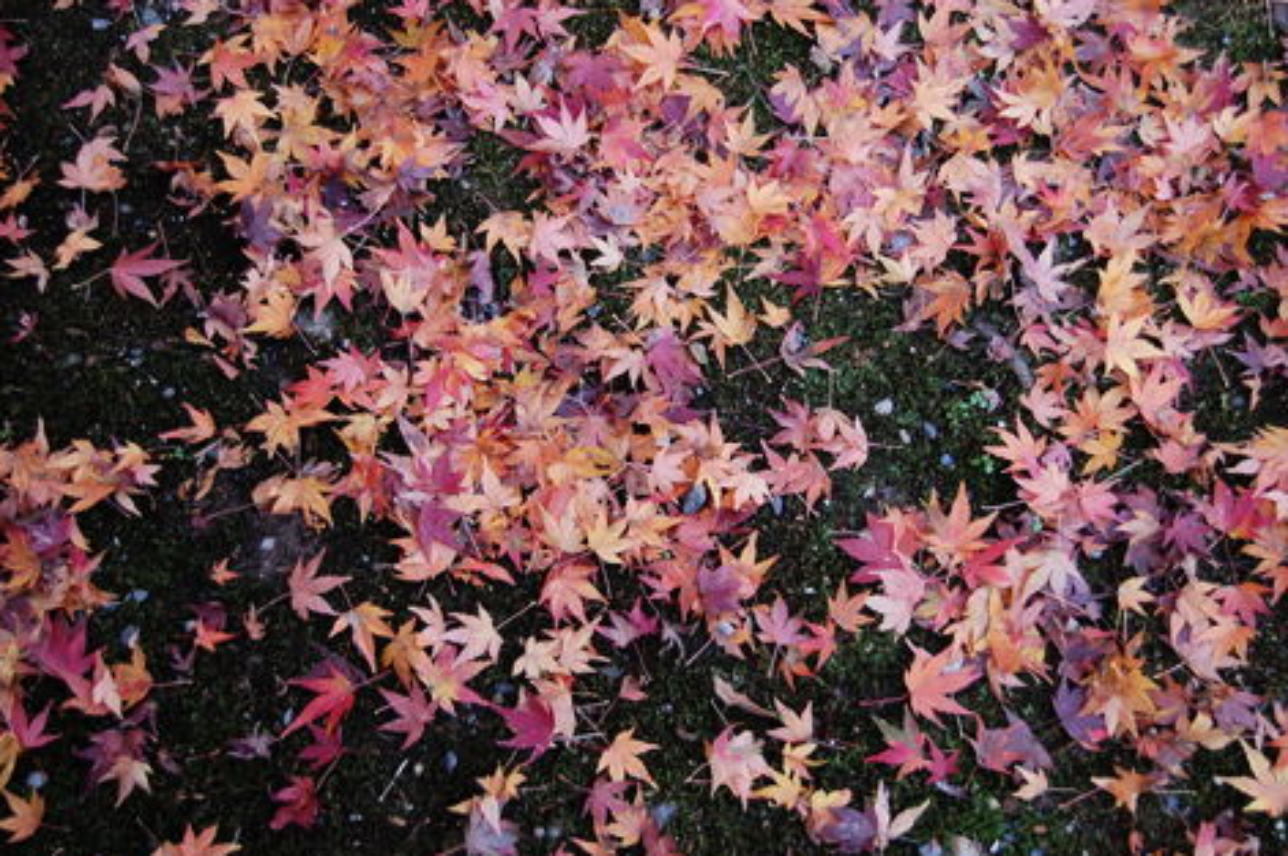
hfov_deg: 38.2
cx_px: 654
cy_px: 433
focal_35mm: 52
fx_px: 1858
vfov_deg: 25.9
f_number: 4.5
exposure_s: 1/30
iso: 450
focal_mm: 34
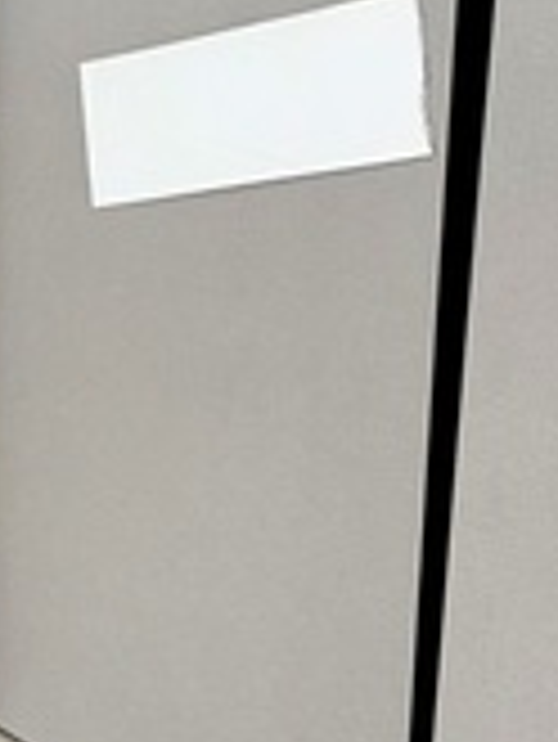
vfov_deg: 12.1
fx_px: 3456
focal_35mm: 161
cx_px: -130
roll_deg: +3.7
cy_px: 22
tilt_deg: -8.8
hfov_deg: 9.1
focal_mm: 5.96
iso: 80
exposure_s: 1/60
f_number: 1.6
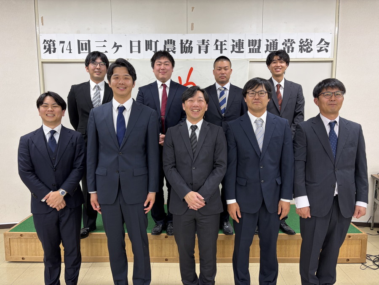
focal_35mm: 26
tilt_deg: -6.9
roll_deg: +0.9
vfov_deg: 53.1
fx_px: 285
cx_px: 190
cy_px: 142
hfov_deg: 67.3
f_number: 1.6
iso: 80
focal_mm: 5.96
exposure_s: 1/60
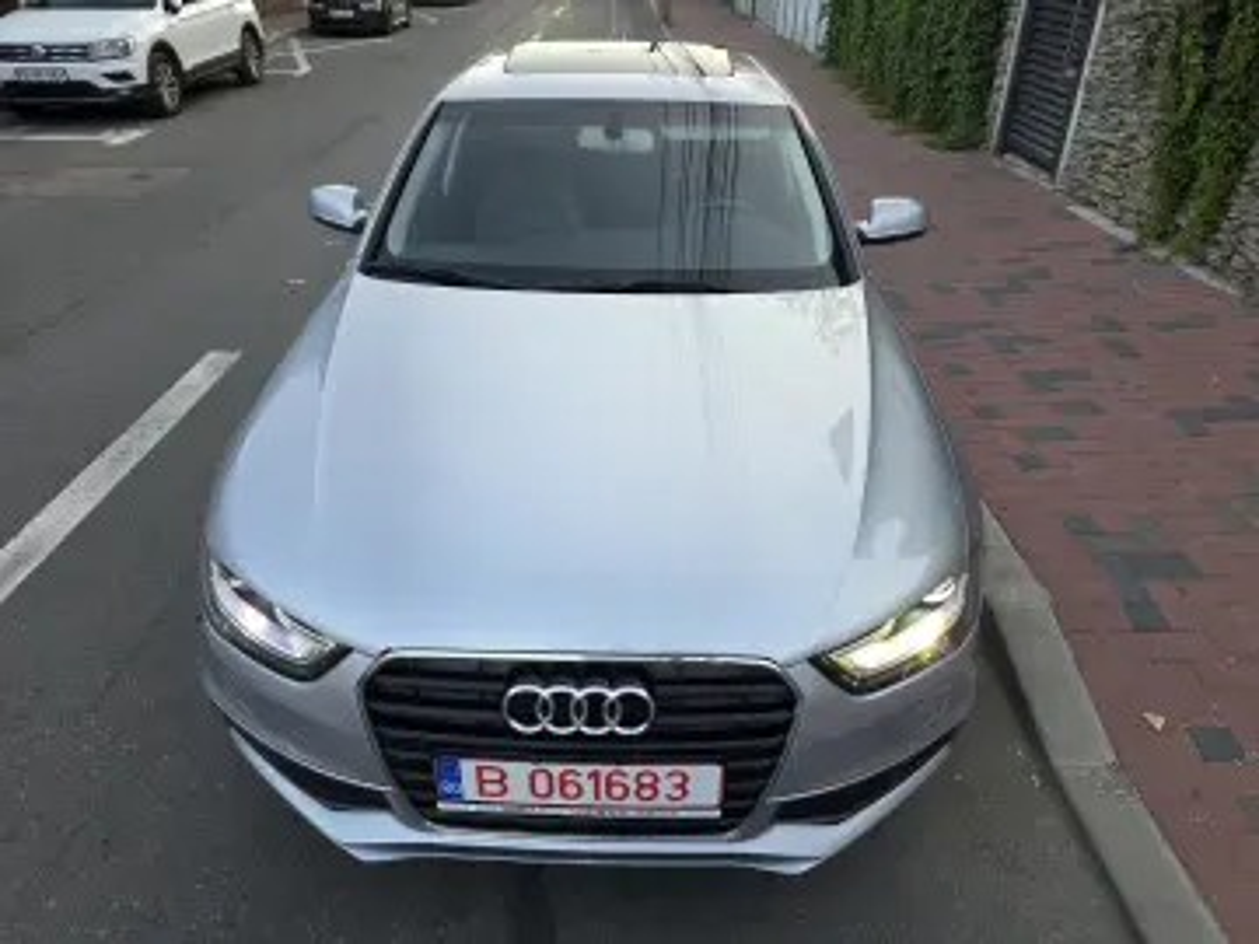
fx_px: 837
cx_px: 630
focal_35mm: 23
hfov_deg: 73.9
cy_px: 472
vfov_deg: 58.9
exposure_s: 1/61.5
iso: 16
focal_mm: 6.3
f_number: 1.7
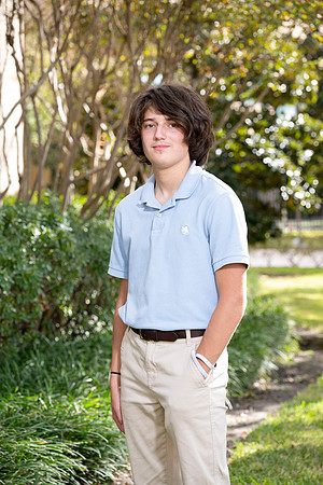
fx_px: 1615
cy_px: 242
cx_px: 162
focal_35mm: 120
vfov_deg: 17.1
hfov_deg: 11.4
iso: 400
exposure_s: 1/160
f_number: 6.3
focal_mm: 120
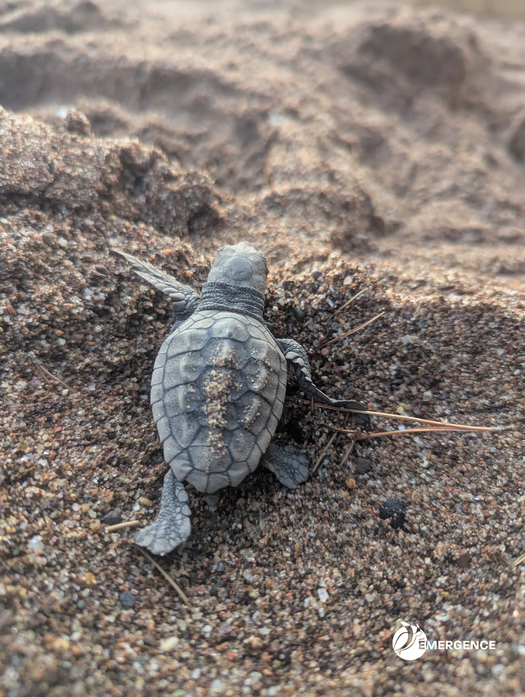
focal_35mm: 24
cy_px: 348
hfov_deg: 56.9
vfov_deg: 71.5
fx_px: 484
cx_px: 262
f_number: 1.85
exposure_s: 1/561
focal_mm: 6.81
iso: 1178
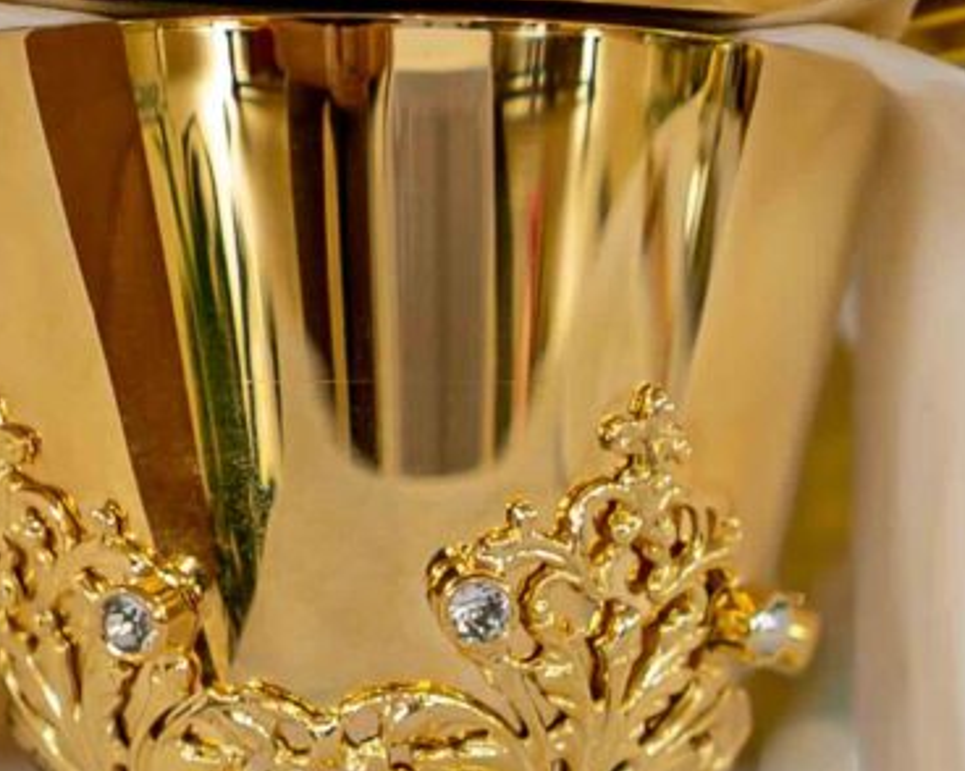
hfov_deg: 10.3
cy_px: 1423
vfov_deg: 8.1
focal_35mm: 183
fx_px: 5224
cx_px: 1343
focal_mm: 28
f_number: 2.8
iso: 400
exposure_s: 1/125
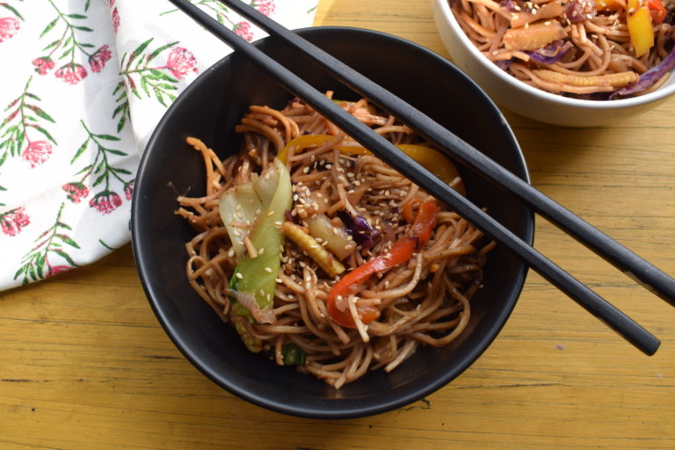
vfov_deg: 35.5
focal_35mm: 38
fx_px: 703
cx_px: 338
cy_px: 225
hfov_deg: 51.3
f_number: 8
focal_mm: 25
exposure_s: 1/250
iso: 400
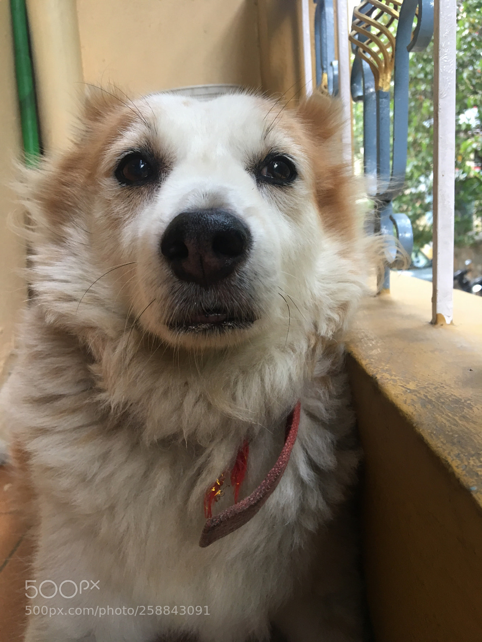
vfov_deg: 61.7
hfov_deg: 48.2
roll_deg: +2.7
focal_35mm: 29
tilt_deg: -8.4
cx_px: 241
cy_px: 321
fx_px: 538
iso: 100
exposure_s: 1/33
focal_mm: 4.15
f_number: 2.2
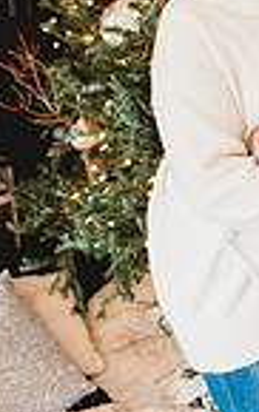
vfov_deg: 24.8
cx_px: 396
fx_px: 856
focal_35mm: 76
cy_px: -65
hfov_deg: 15.7
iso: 500
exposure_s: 1/200
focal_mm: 24
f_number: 2.5
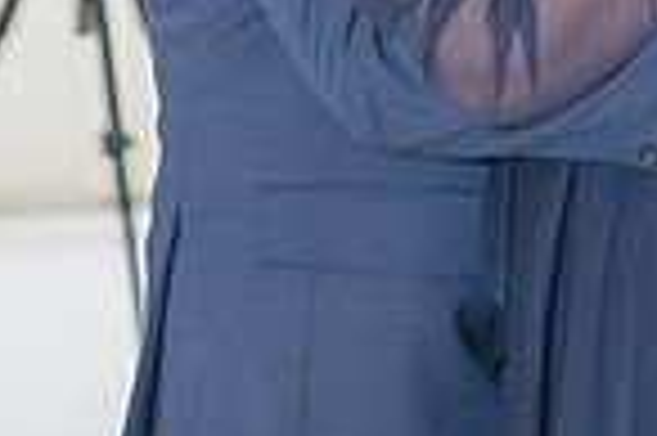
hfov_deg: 7.4
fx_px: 5086
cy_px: -366
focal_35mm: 279
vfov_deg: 4.9
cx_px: 540
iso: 1250
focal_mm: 70
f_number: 3.2
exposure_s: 1/80
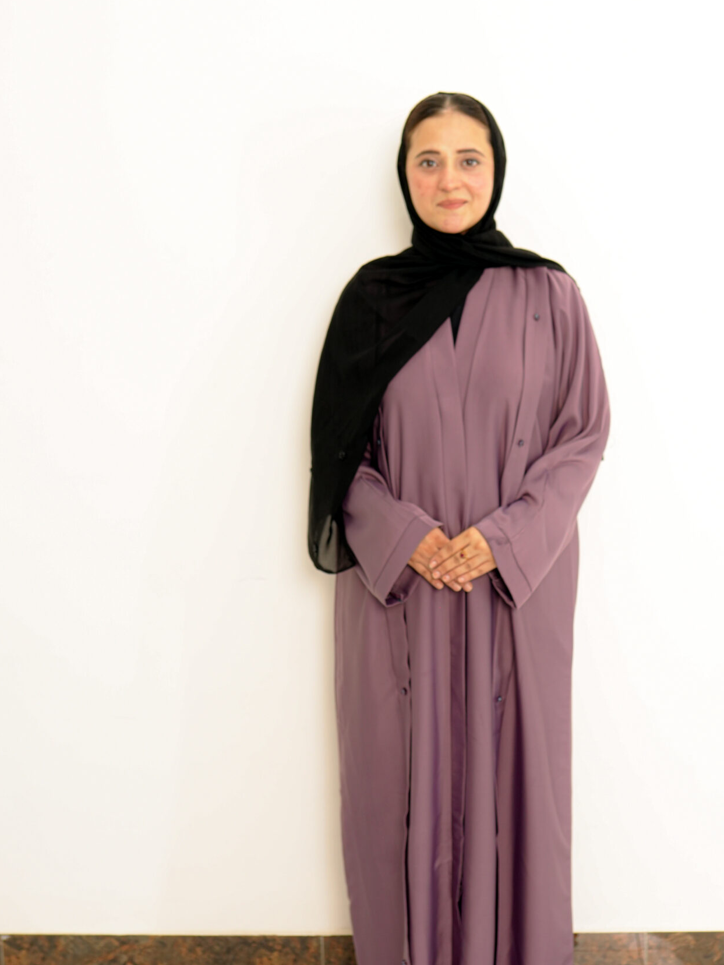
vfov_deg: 36.8
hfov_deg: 27.9
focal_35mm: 52
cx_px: 481
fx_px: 1450
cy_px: 439
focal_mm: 35
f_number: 3.2
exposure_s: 1/100
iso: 400
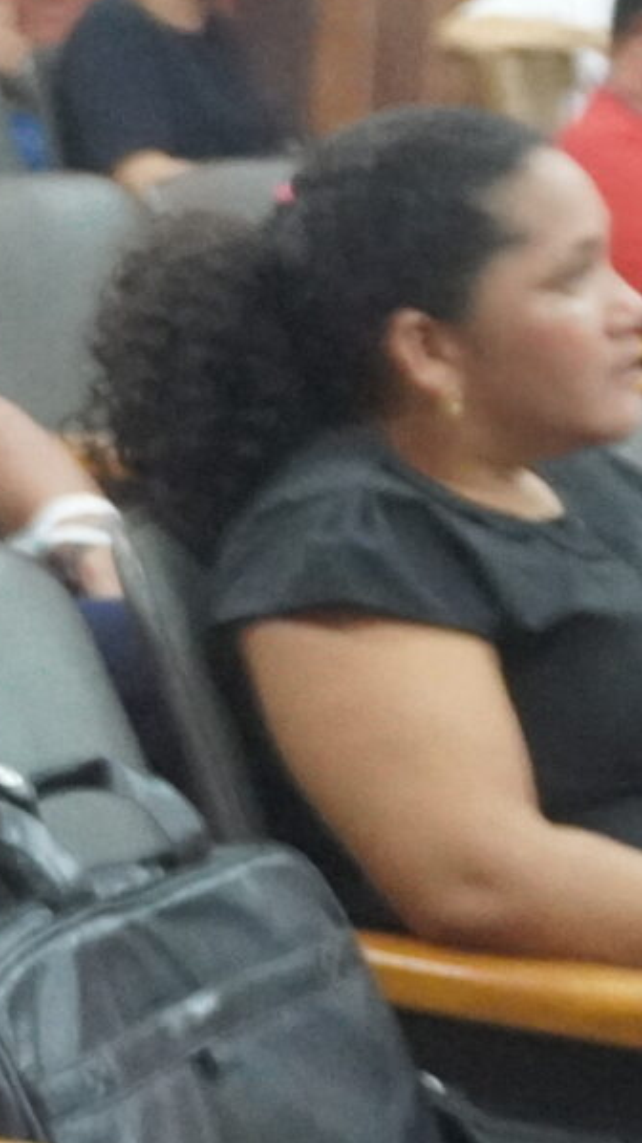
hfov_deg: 7.7
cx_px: -1099
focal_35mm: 141
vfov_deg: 15.1
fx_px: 4278
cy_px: 226
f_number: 4
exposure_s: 1/125
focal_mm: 21
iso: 6400
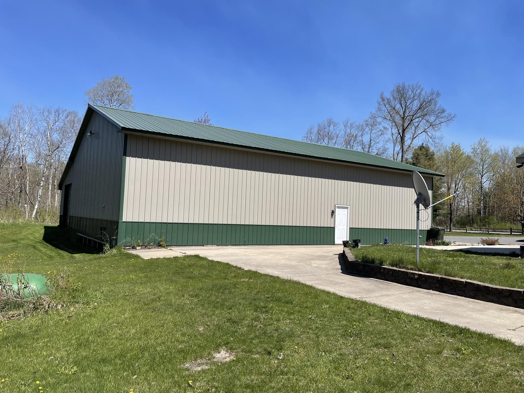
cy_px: 196
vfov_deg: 53.1
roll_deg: -1.6
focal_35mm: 26
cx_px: 262
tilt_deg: +2.9
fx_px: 394
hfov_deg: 67.3
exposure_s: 1/3401
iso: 32
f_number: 1.6
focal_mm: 4.2
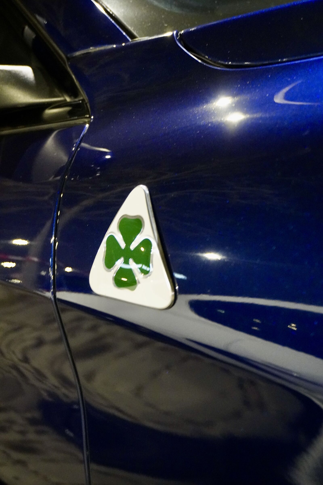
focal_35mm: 40
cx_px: 162
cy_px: 242
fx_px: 545
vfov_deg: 47.9
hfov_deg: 33.0
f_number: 4.5
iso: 6400
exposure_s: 1/10
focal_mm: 27
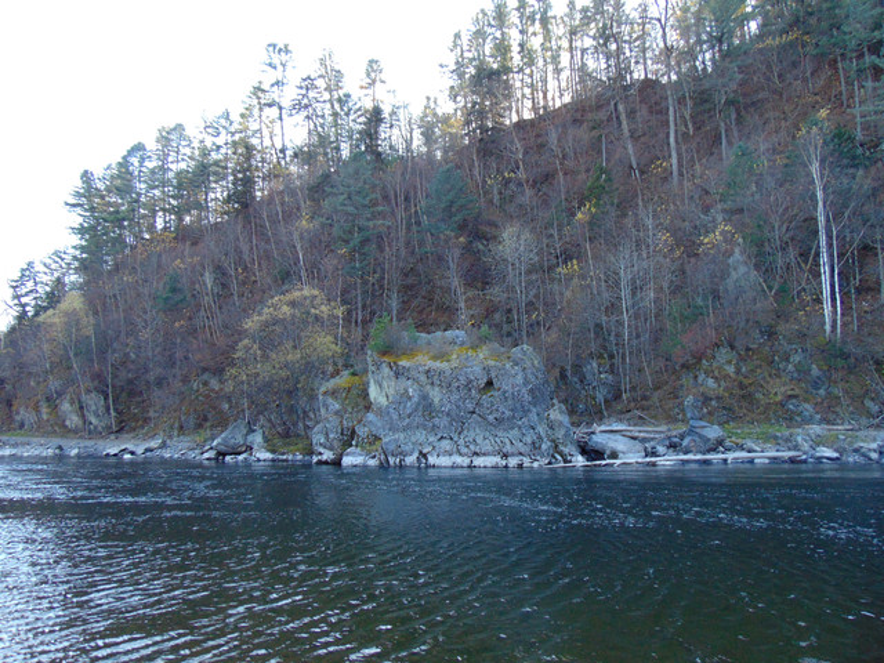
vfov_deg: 54.9
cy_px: 332
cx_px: 442
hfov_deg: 69.4
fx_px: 638
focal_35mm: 25
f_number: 3
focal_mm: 4.5
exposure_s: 1/160
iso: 160
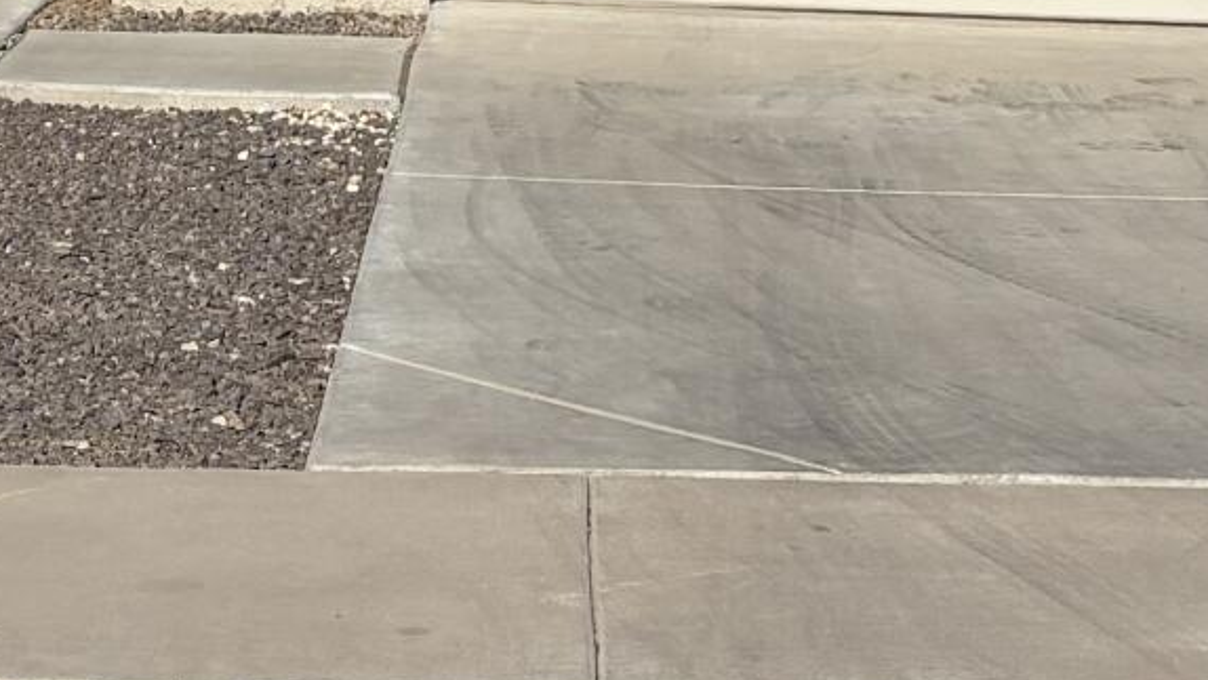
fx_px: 4741
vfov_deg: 7.7
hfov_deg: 14.4
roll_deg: -1.4
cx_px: 246
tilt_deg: +6.0
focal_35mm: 148
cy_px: -865
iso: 50
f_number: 1.6
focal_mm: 5.96
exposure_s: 1/5618
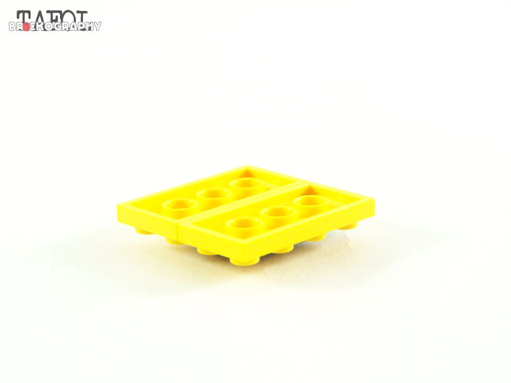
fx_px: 1727
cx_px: 256
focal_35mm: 117
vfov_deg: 12.7
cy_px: 192
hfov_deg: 16.8
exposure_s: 1/60
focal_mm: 19.4
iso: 400
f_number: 3.6
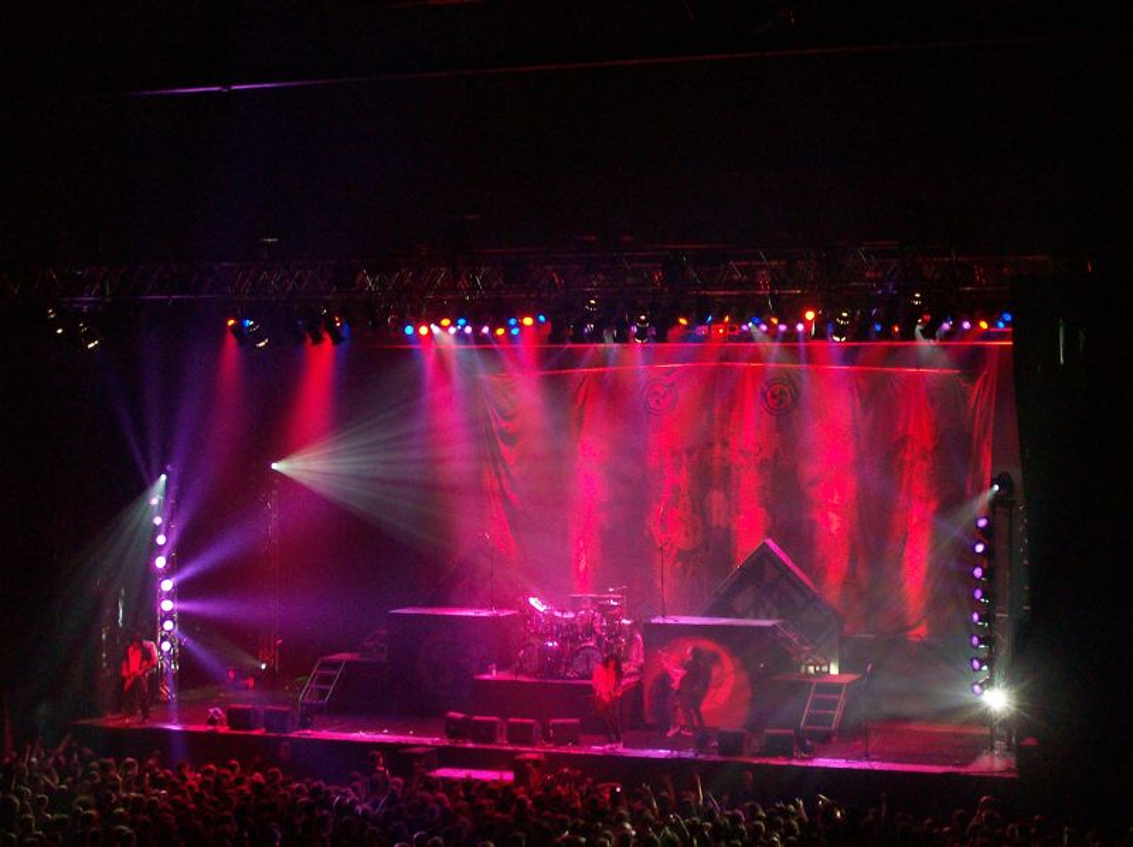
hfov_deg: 27.8
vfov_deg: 21.0
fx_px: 2288
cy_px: 424
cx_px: 566
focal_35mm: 70
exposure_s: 1/8
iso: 160
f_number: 3.8
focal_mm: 11.6
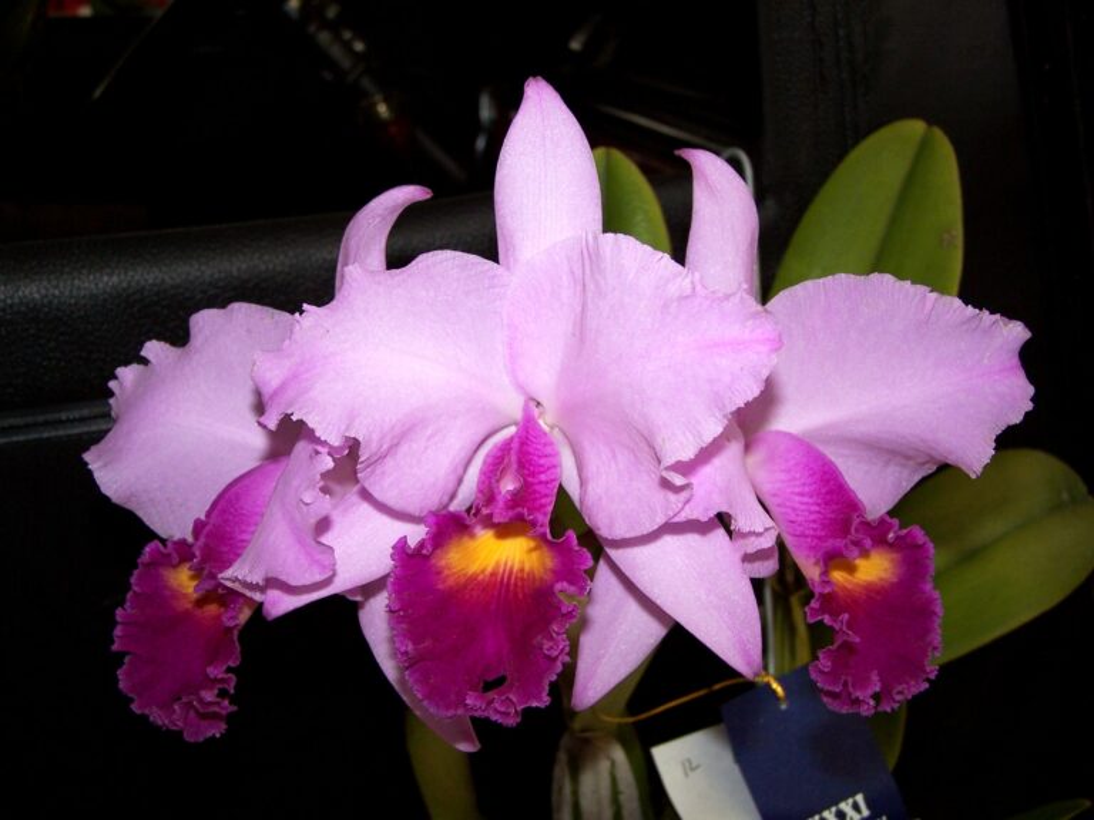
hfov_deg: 37.5
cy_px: 410
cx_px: 547
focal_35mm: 51
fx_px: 1612
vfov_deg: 28.6
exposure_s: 1/60
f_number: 3
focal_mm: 8.5
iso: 80
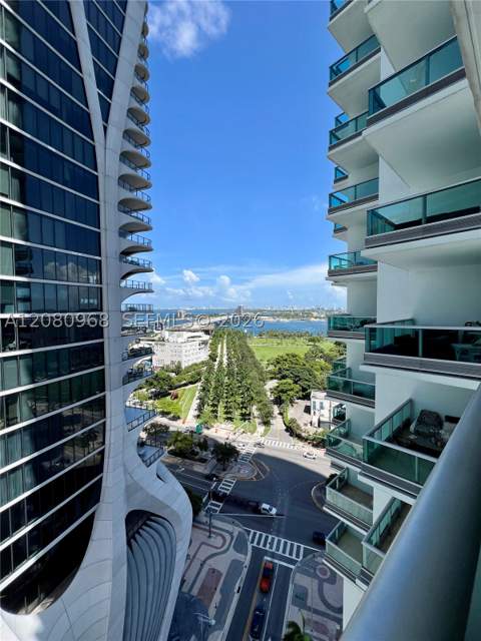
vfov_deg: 106.2
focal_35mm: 13
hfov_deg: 89.9
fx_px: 241
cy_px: 320
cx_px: 240
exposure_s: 1/2096
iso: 32
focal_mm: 1.57
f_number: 1.8
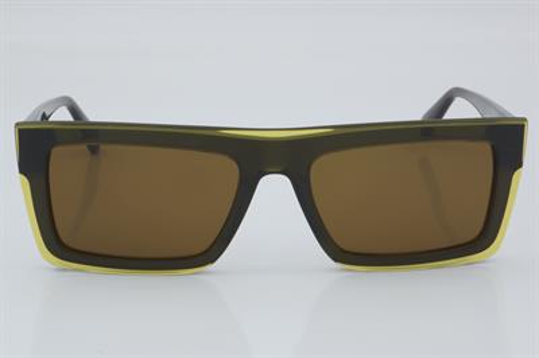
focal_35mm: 82
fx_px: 1234
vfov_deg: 16.5
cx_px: 270
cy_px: 179
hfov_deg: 24.6
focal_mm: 55
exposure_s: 1/4
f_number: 32
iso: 100
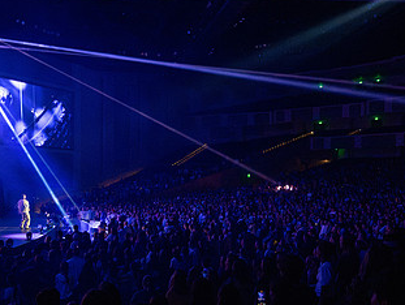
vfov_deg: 33.4
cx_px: 198
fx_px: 504
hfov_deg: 43.8
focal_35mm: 43
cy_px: 203
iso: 10000
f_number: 4
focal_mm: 24
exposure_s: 1/50
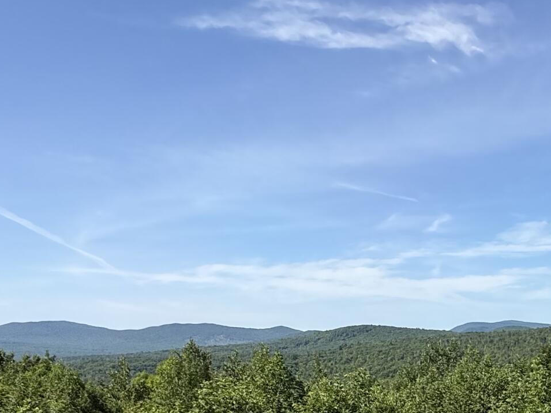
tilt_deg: -2.1
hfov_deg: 42.8
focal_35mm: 44
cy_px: 379
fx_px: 700
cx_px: 325
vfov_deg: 31.2
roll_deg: -0.1
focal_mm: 2.22
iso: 50
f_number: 2.2
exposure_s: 1/1901
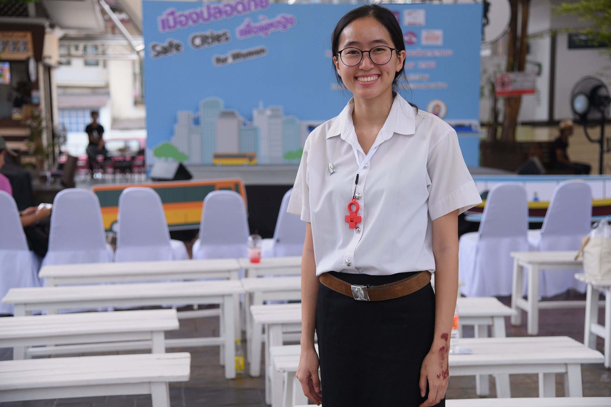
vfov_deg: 23.4
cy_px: 204
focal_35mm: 58
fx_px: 984
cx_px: 306
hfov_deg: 34.5
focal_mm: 58
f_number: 4
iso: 250
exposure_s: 1/320
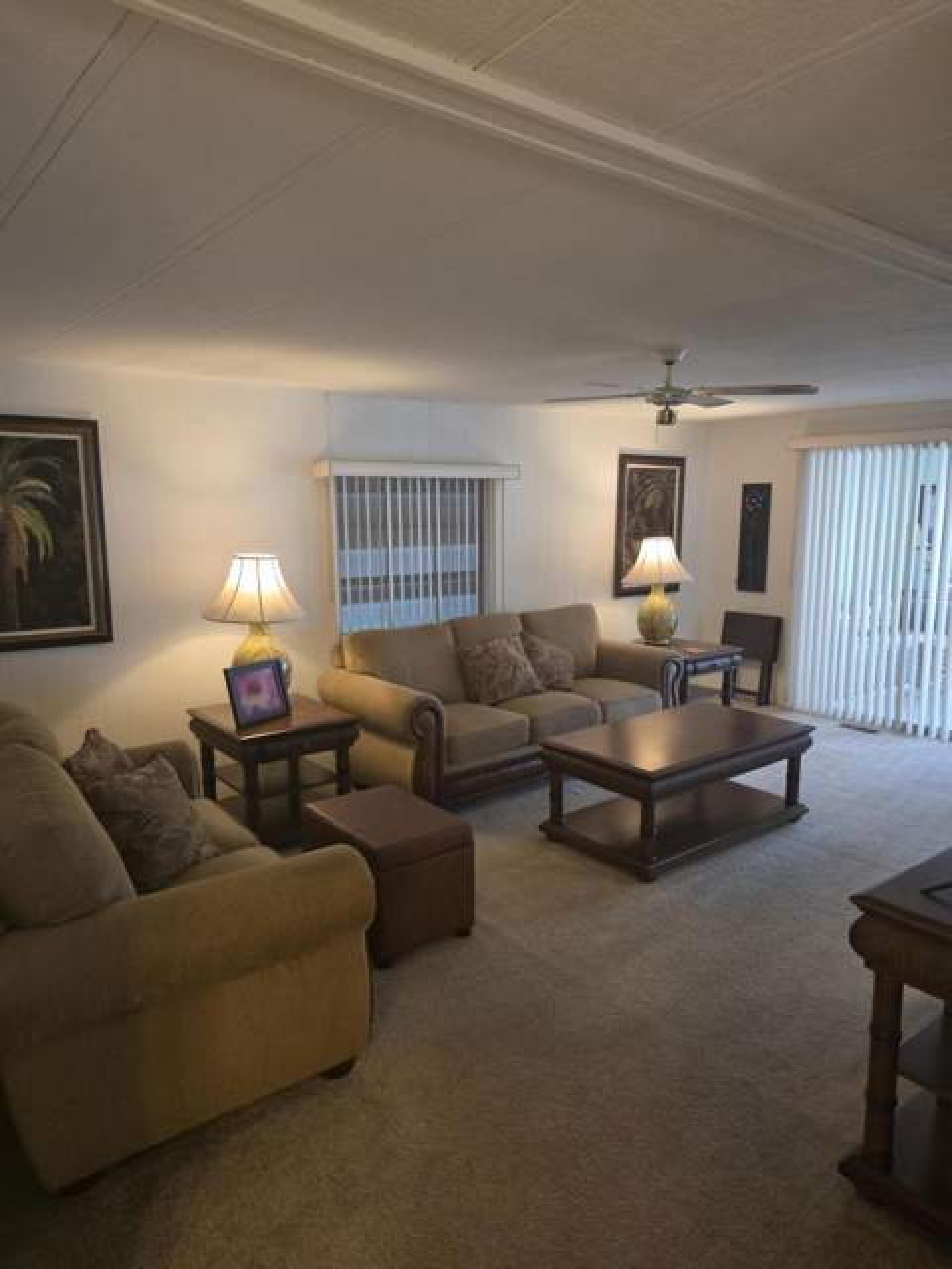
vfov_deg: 73.9
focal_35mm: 23
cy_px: 634
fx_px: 843
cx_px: 476
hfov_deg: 58.9
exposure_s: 1/120
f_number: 1.7
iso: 400
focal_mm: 6.25
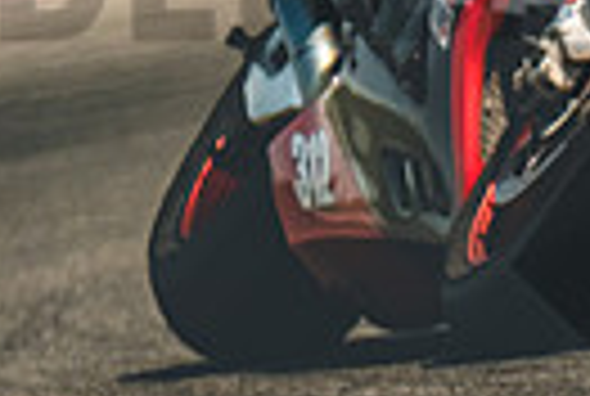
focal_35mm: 2651
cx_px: 946
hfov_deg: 0.8
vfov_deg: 0.5
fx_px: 43546
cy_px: -74
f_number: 5.6
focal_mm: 400
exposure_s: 1/1250
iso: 640
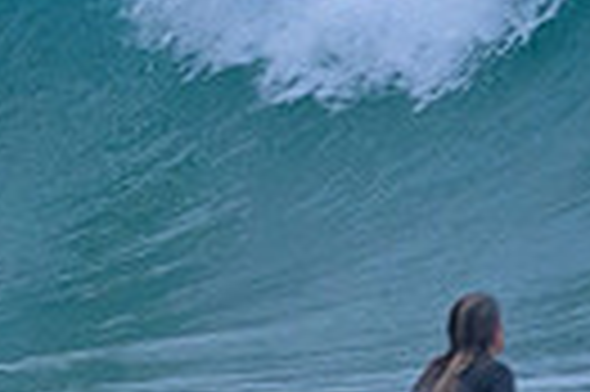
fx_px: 58059
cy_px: -115
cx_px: -63
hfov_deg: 0.6
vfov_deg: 0.4
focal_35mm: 3547
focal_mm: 800
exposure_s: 1/125
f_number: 11
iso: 3600
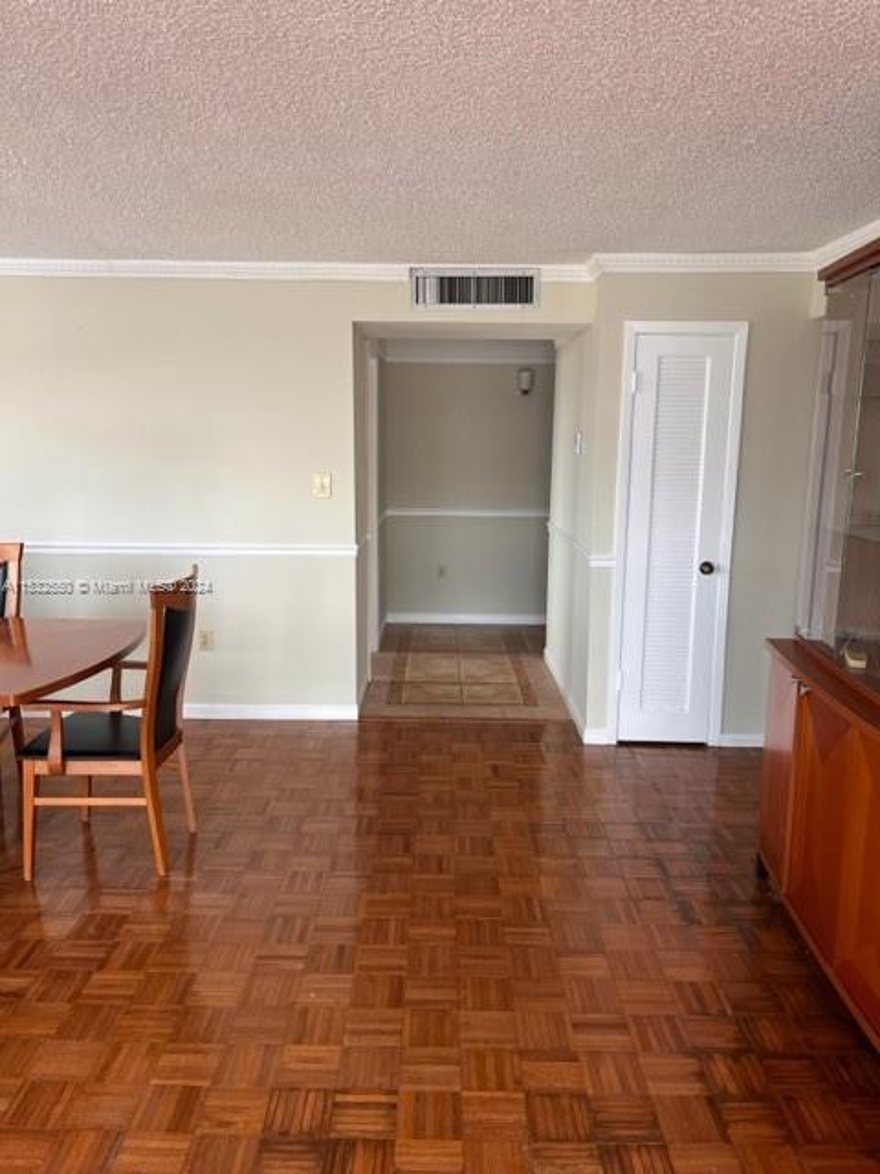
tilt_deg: -9.1
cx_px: 440
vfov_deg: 67.3
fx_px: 881
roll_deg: -0.9
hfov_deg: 53.1
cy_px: 587
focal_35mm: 26
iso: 80
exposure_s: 1/121
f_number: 1.6
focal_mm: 5.1
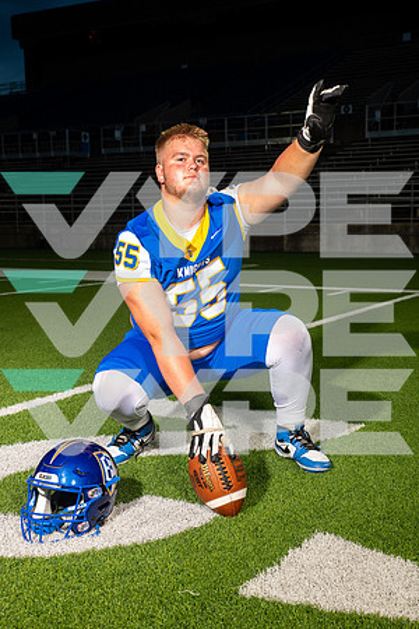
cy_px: 314
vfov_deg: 42.7
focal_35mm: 46
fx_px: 803
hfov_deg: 29.2
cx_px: 210
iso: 800
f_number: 7.1
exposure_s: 1/320
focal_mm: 46
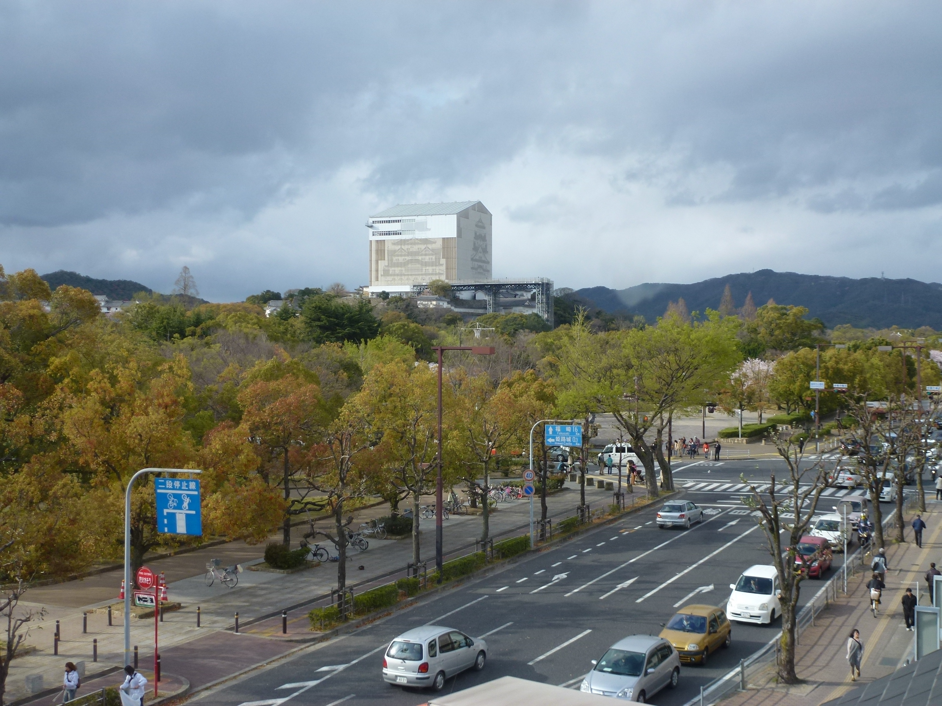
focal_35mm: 41
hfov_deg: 45.8
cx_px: 471
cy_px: 353
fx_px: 1116
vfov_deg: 35.1
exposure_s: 1/500
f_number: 3.9
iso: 100
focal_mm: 7.4
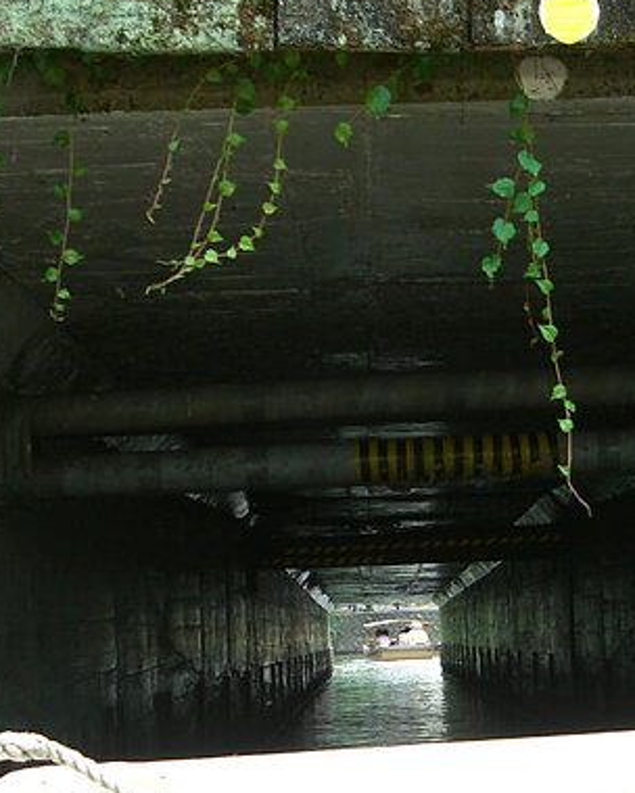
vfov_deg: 19.1
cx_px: 422
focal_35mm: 100
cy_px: 570
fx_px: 2349
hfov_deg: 15.4
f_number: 2.8
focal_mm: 7.9
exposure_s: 1/250
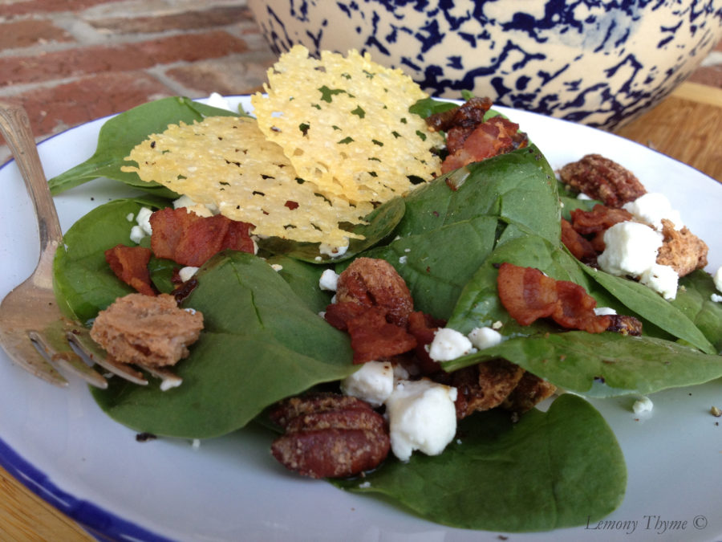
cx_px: 361
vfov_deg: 40.7
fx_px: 730
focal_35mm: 35
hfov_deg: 52.6
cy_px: 271
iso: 80
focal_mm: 4.28
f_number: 2.4
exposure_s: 1/60
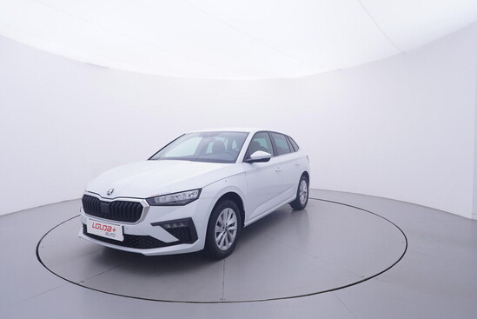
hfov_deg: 77.3
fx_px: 298
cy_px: 160
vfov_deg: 56.2
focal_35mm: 22
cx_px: 238
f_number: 5
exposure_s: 1/80
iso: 200
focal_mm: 15
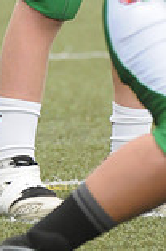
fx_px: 11553
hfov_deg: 0.8
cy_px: -190
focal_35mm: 1663
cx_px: 130
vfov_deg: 1.2
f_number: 4
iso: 1600
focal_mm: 300
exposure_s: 1/3200
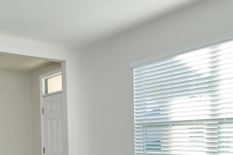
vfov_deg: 30.4
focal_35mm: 42
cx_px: 56
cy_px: 141
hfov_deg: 44.7
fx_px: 272
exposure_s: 1/200
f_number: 4.5
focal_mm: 14
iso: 400
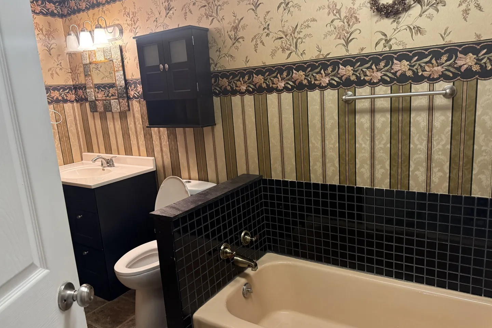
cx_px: 246
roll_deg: +2.6
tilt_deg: -9.6
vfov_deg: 51.3
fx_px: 342
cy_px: 160
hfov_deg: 71.5
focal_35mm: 25
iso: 320
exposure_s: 1/60
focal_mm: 6.76
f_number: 1.78
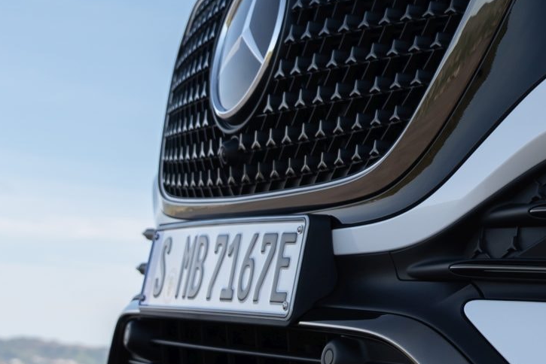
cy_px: 187
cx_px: 716
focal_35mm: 91
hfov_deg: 20.4
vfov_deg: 15.0
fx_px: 1381
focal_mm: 30
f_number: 4.5
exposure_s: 1/1600
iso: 250
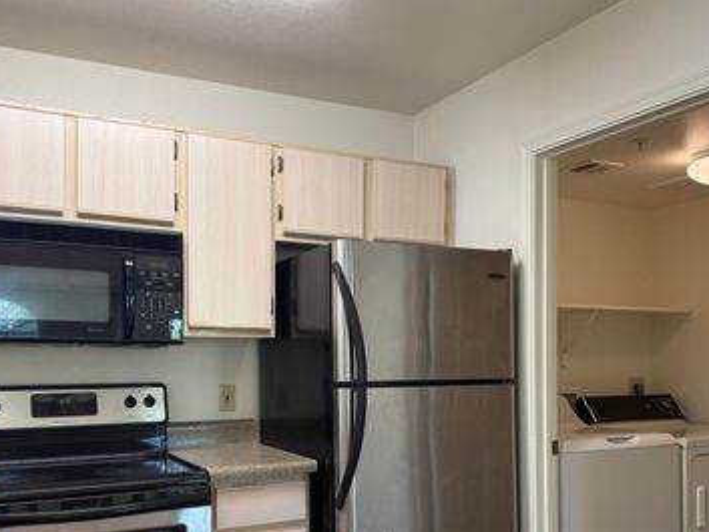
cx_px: 319
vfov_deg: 41.2
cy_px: 358
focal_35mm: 34
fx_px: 697
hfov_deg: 53.8
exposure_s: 1/120
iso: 160
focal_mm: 6.76
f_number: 1.78
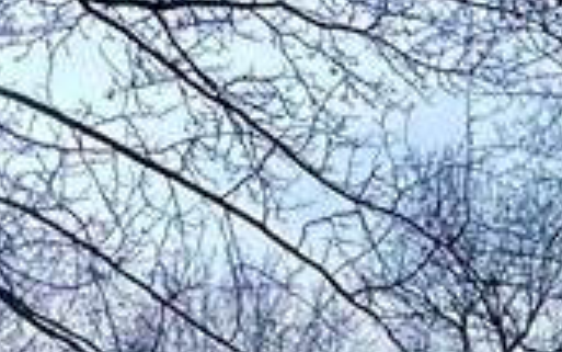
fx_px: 2528
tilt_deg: -2.0
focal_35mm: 165
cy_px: 1125
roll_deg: -0.8
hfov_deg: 11.8
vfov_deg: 7.0
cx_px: 999
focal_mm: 4.2
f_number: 1.6
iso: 32
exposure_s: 1/1916
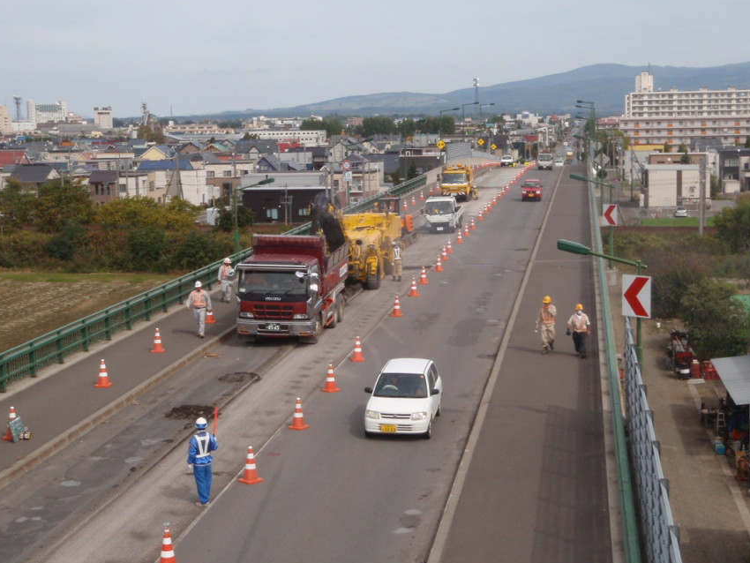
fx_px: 1279
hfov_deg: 32.6
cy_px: 287
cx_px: 430
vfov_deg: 24.8
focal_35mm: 59
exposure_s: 1/200
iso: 64
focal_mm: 8.89
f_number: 6.3
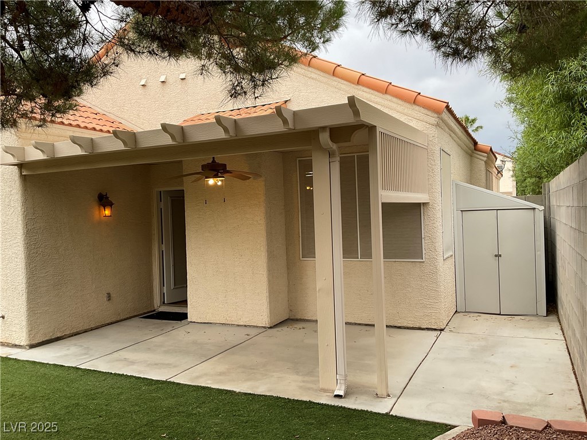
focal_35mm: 29
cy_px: 220
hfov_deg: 61.7
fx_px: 492
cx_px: 294
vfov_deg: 48.2
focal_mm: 3
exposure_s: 1/268
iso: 16
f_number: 1.8
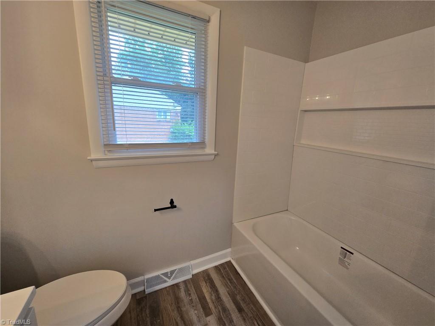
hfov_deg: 106.2
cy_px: 163
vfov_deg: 89.9
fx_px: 163
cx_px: 218
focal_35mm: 13
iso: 100
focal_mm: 2.2
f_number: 2.2
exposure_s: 1/60
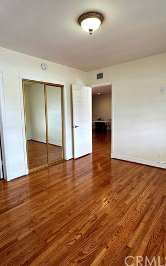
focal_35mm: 19
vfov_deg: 88.0
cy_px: 132
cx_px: 76
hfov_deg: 62.1
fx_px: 138
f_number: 1.9
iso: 100
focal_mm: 2.2
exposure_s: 1/120
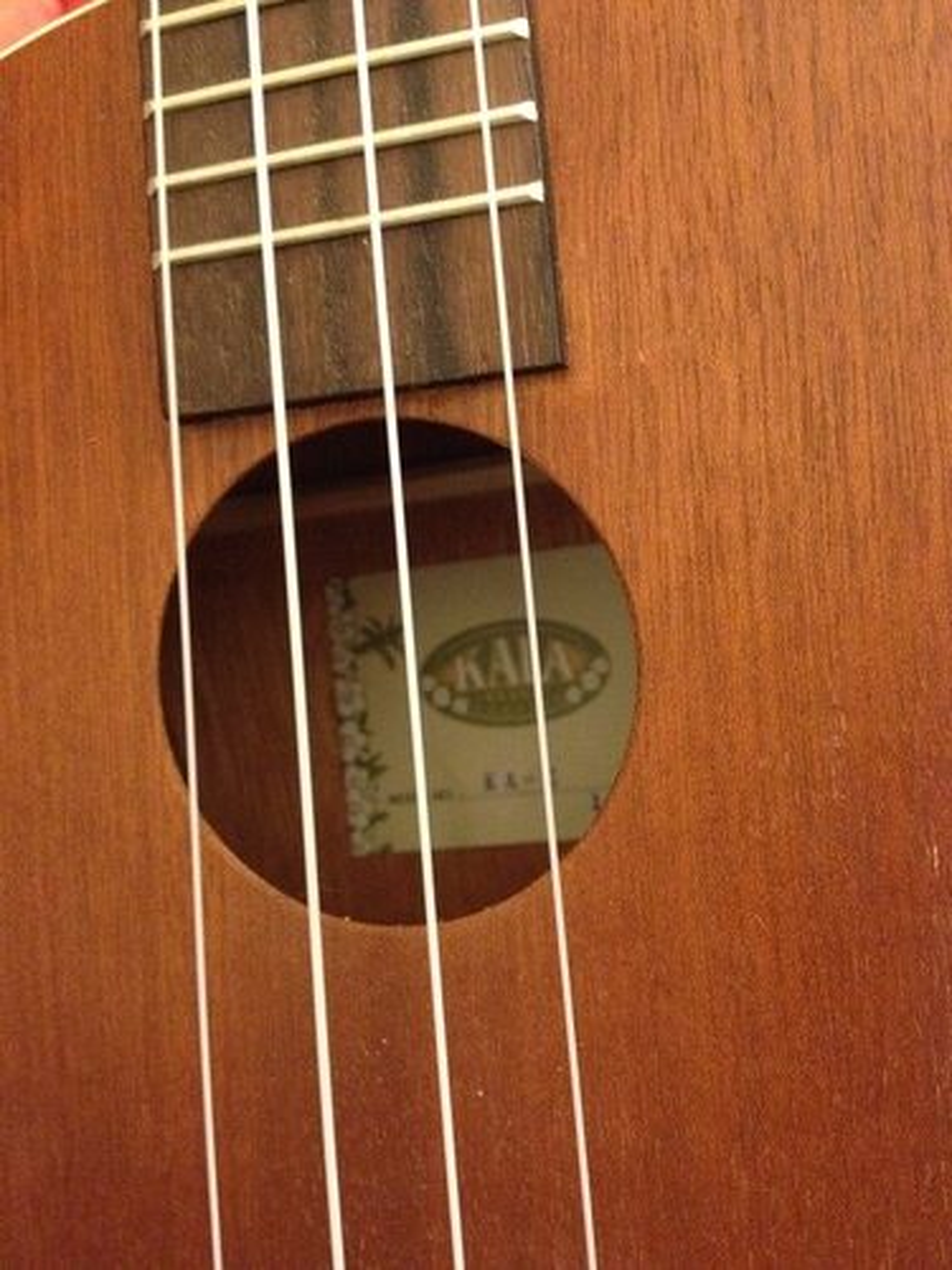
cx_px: 476
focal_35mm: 35
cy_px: 635
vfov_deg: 52.6
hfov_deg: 40.7
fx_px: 1283
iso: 800
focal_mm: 4.28
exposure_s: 1/15
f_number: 2.4
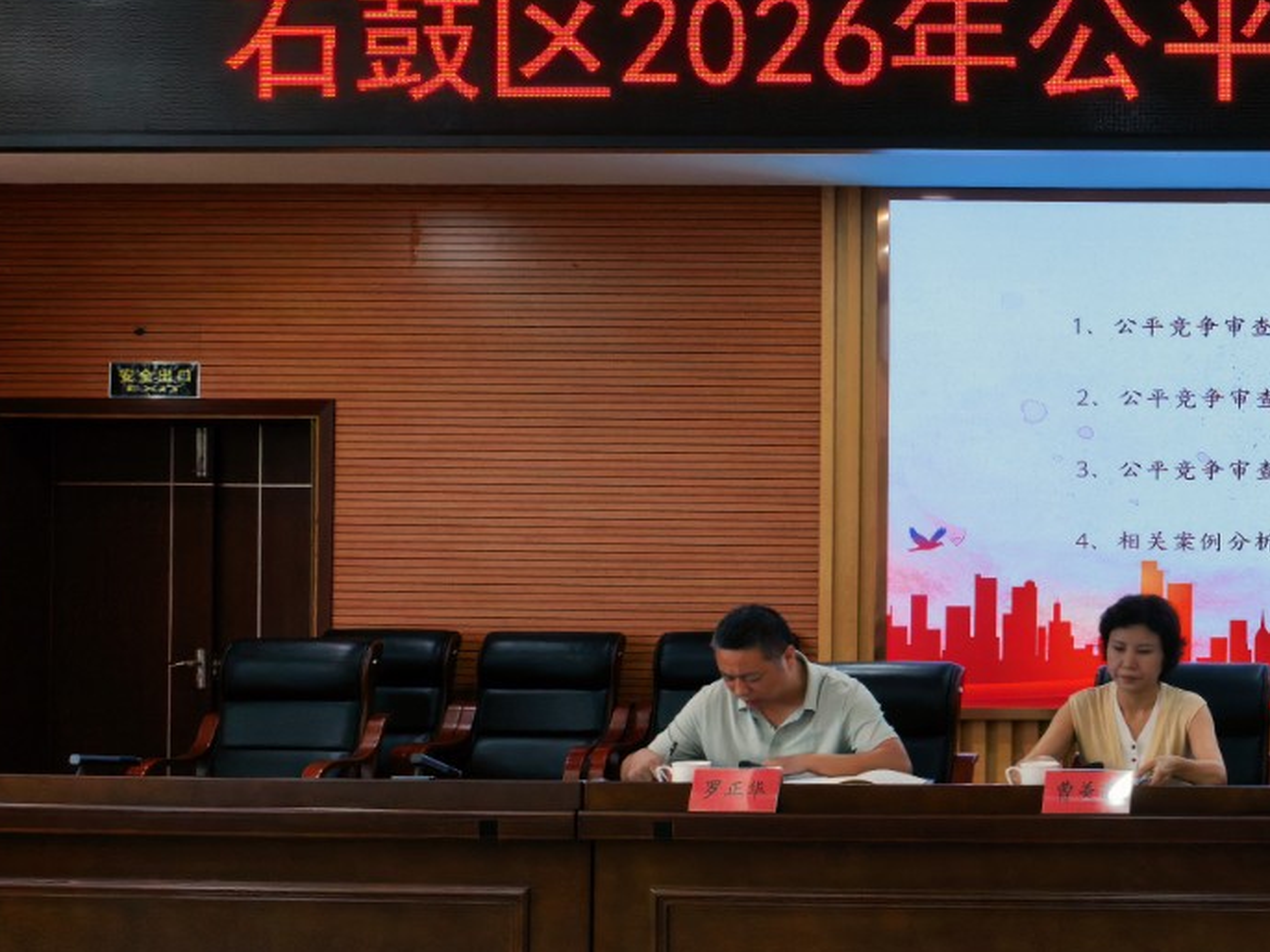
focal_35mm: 56
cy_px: 532
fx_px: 2054
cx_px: 1405
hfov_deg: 30.6
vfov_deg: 26.1
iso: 125
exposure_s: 1/60
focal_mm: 5.75
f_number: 4
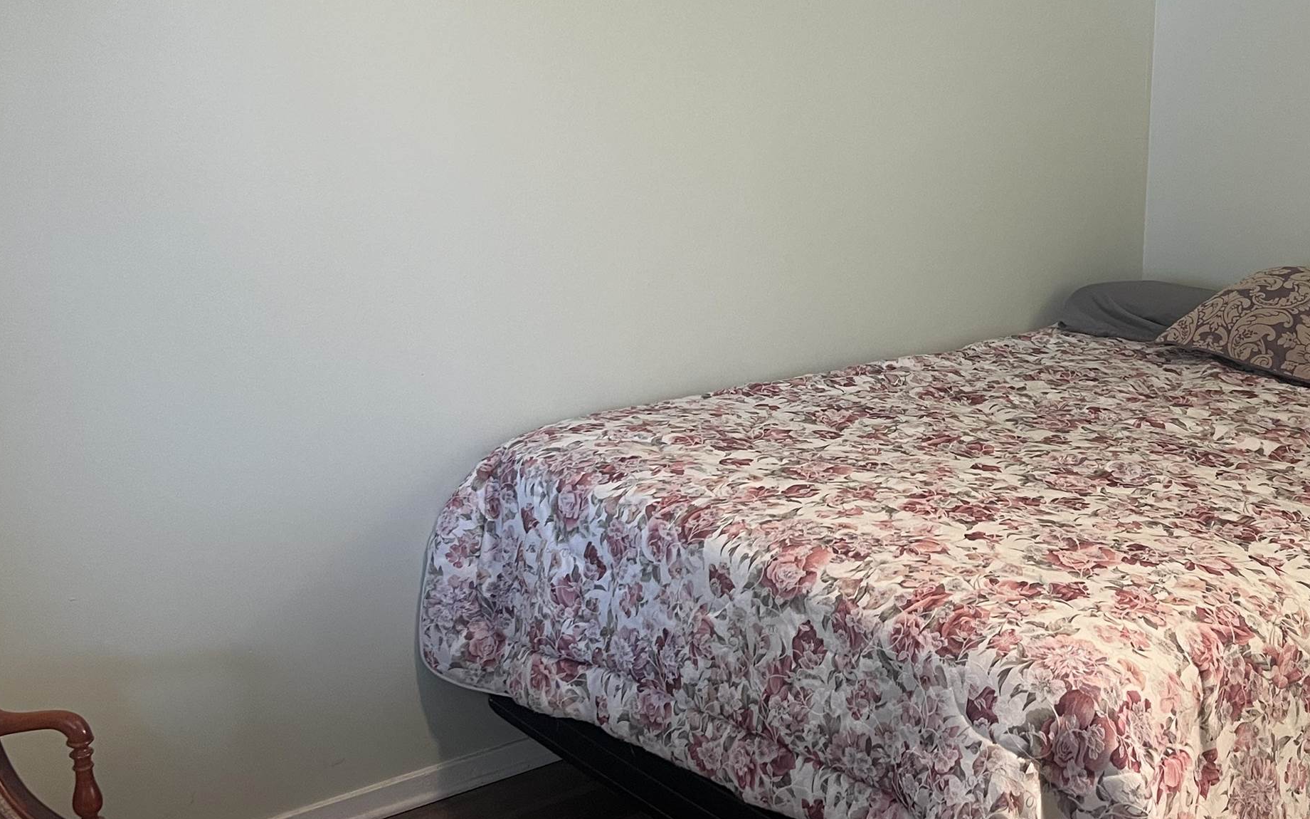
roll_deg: -0.7
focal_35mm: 46
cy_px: 268
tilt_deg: -10.1
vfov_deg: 27.8
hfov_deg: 43.2
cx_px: 813
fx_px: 1642
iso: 200
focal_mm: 5.7
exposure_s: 1/60
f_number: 1.5
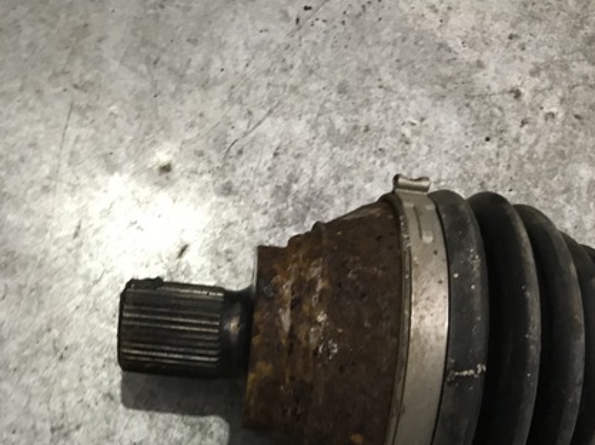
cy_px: 332
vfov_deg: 32.9
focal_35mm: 43
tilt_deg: -81.3
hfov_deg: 43.6
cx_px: 227
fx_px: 738
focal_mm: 3.99
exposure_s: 1/17
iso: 100
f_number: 1.8
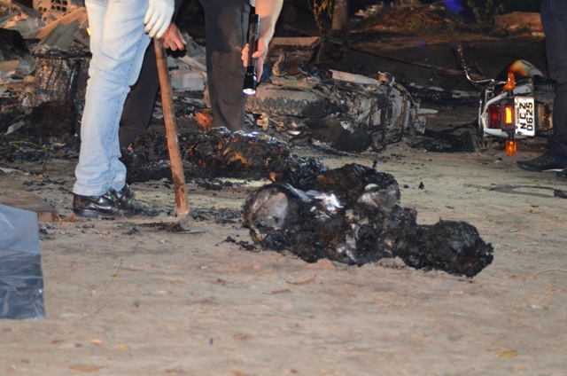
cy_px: 188
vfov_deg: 13.0
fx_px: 1650
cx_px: 284
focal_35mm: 105
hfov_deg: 19.5
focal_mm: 70
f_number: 4
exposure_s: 1/60
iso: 3200
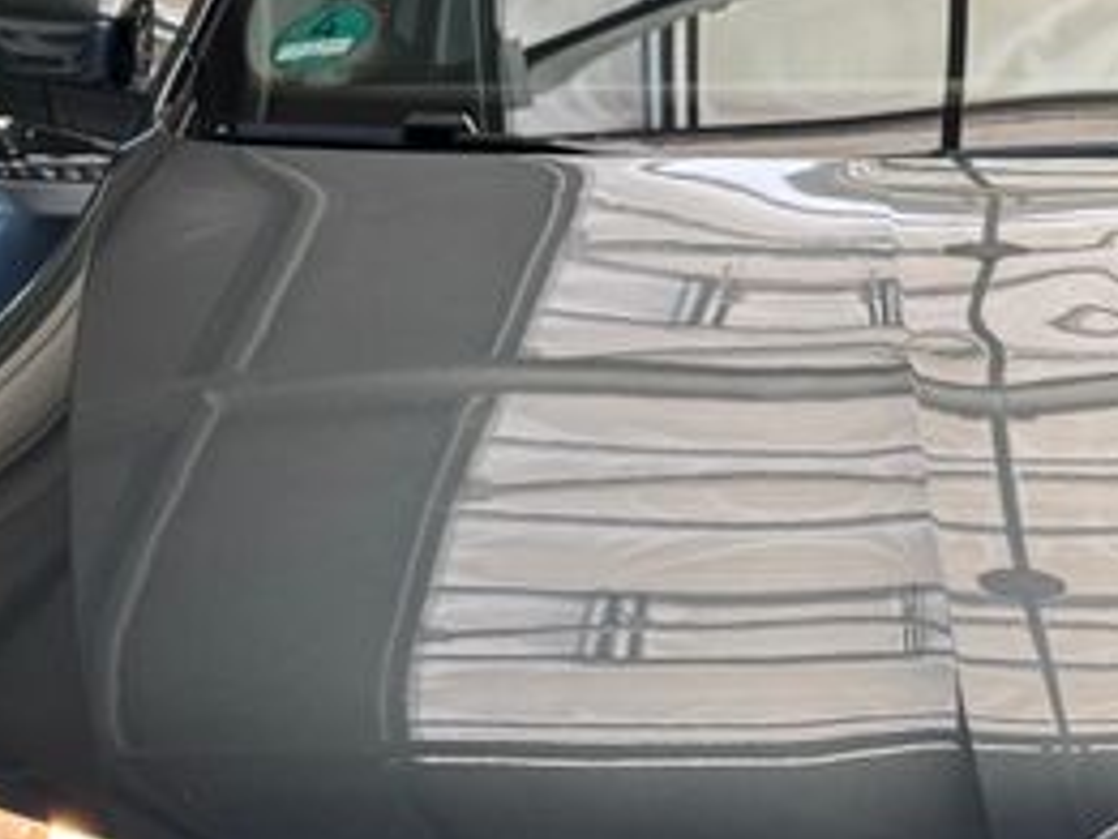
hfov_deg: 20.3
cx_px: 1075
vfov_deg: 15.6
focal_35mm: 94
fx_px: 3037
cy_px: 672
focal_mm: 6.76
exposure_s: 1/121
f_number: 1.78
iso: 160
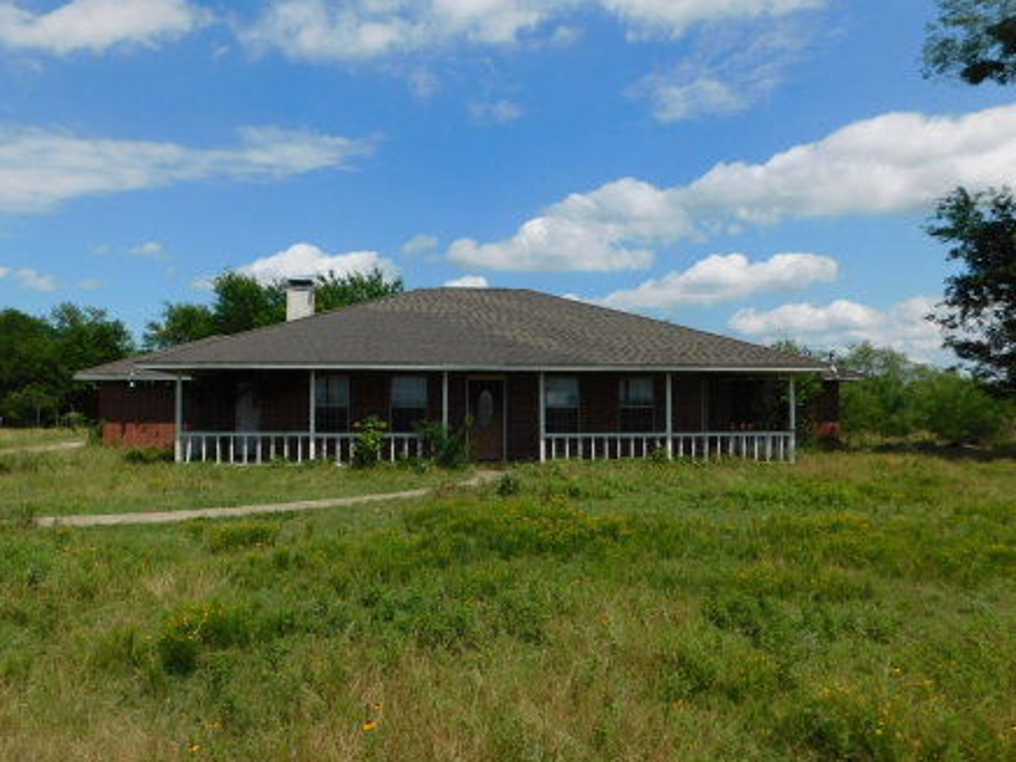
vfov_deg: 51.4
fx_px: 792
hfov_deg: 65.2
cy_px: 380
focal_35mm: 27
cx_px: 457
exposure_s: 1/800
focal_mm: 4
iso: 125
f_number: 6
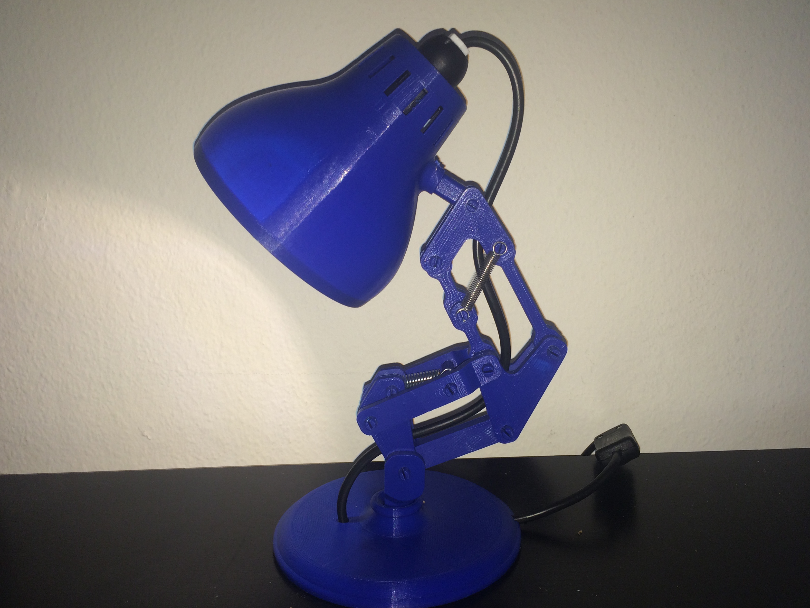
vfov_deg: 46.8
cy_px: 302
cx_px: 405
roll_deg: +0.1
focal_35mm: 30
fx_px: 702
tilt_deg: -12.2
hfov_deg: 60.0
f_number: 2.2
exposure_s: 1/46
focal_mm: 4.15
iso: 32
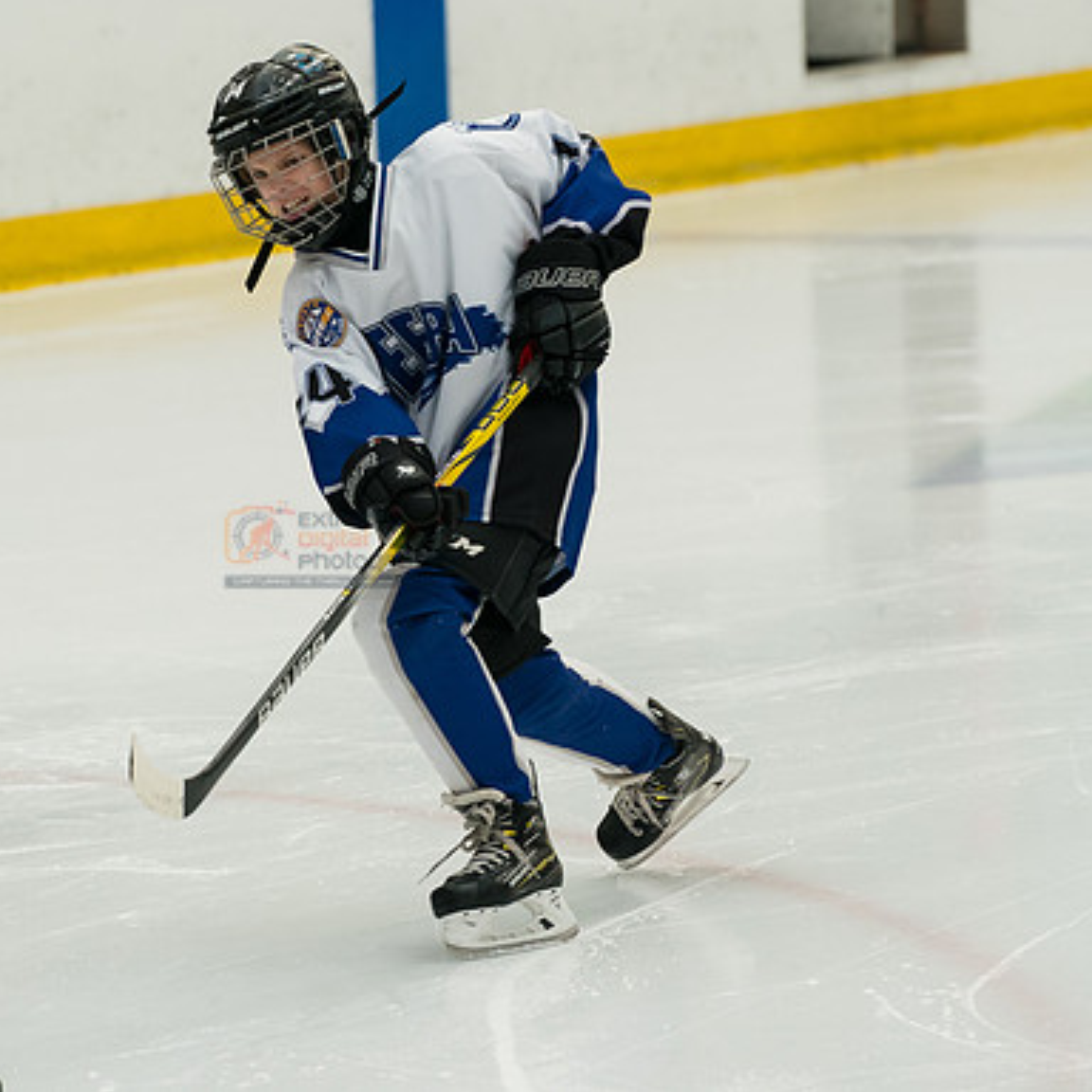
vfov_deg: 5.4
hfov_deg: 5.4
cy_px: 481
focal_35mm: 322
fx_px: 11492
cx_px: 442
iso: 1600
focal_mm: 150
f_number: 3.5
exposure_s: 1/1600
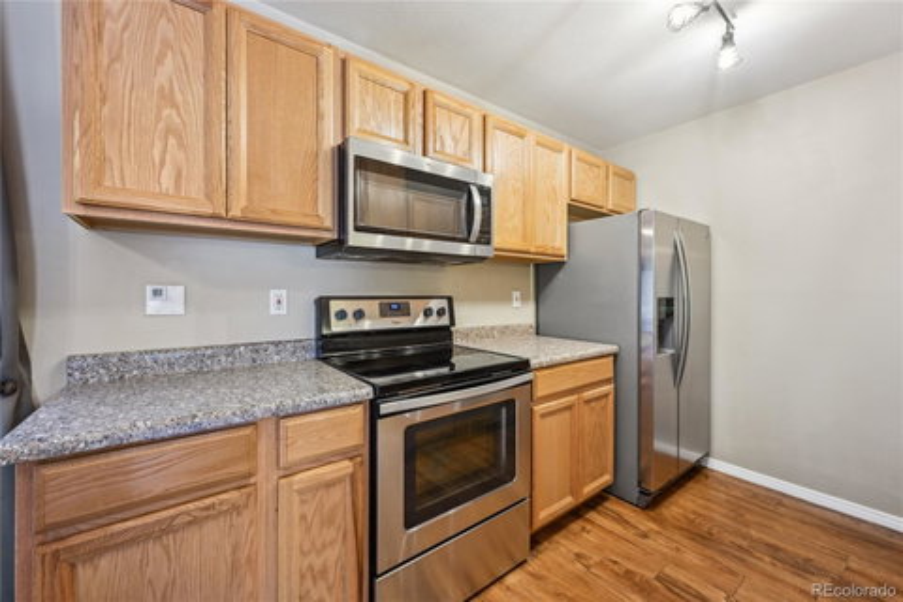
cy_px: 301
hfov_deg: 104.3
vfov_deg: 81.2
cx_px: 452
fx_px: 351
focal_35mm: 14
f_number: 10
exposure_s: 1/6
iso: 400
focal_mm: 14
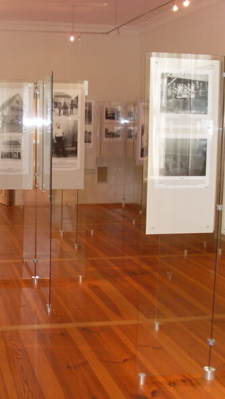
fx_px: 593
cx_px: 43
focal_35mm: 56
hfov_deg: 21.2
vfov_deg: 37.2
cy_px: 201
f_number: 3
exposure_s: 1/45
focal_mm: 6.3
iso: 120
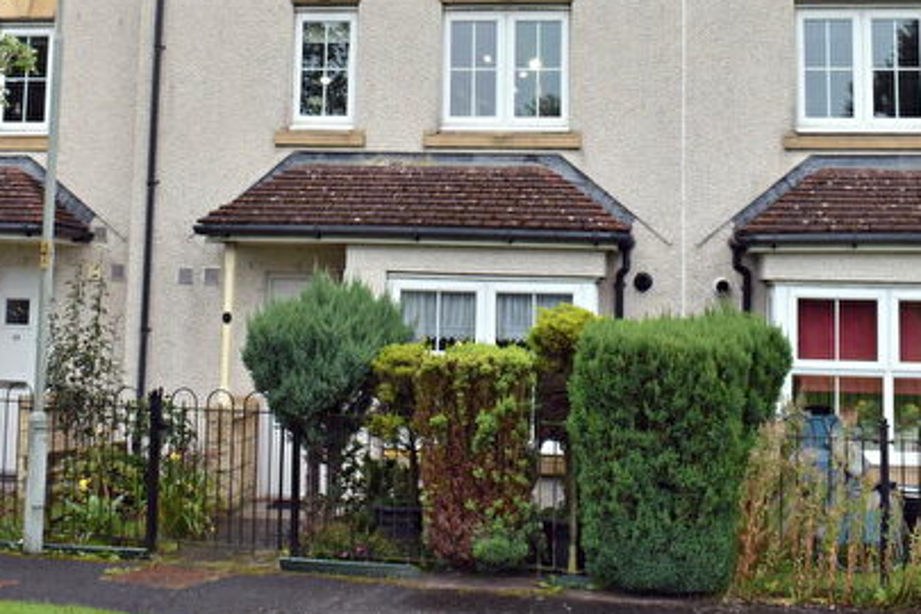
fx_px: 1458
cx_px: 416
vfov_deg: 23.3
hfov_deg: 35.0
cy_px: 101
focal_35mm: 57
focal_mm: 22
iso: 200
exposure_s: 1/250
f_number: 5.6
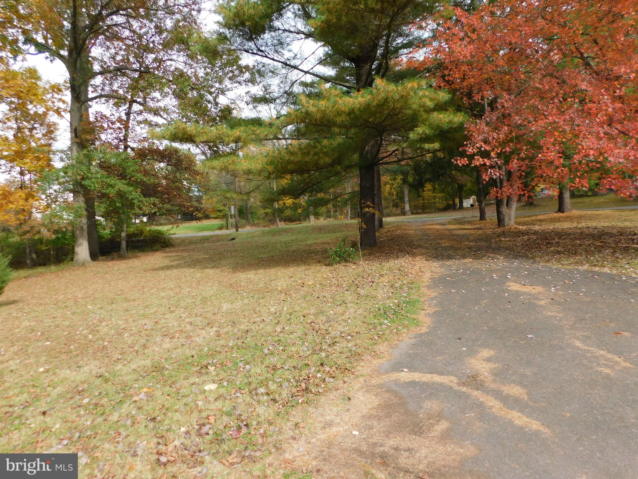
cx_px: 319
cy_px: 240
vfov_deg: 58.9
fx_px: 424
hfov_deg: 73.9
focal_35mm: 23
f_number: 3
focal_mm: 4
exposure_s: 1/500
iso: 125
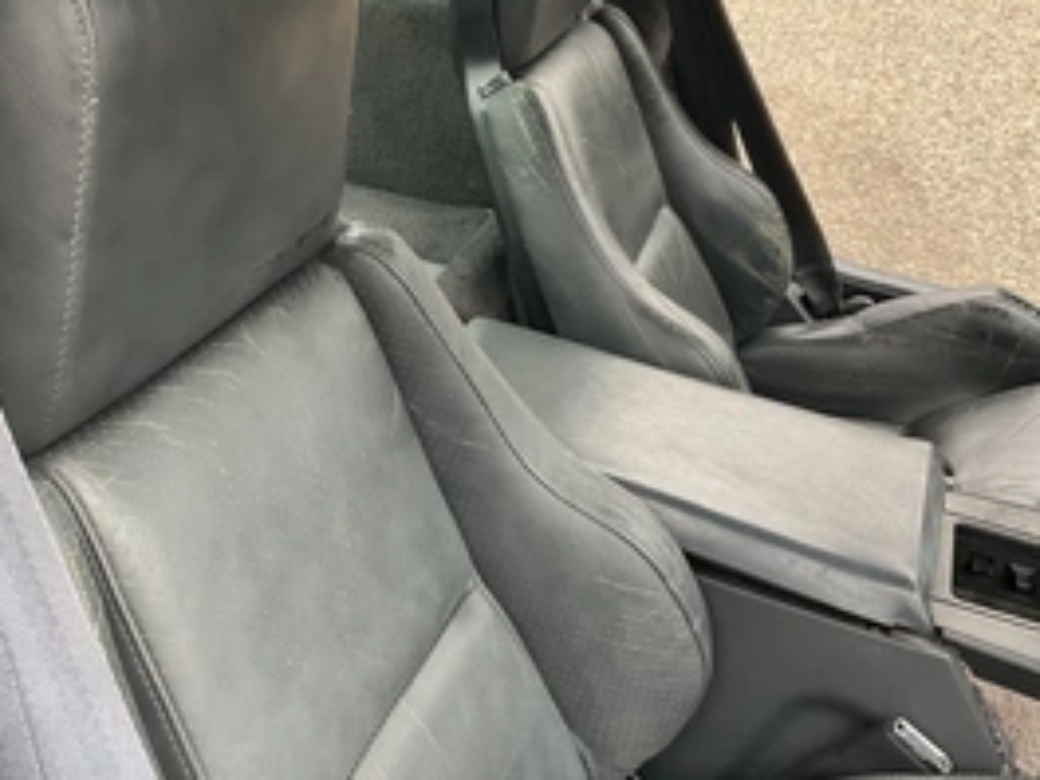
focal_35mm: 44
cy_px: 252
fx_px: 1322
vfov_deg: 32.6
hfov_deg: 42.8
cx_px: 429
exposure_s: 1/122
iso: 50
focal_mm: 3
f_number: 1.8
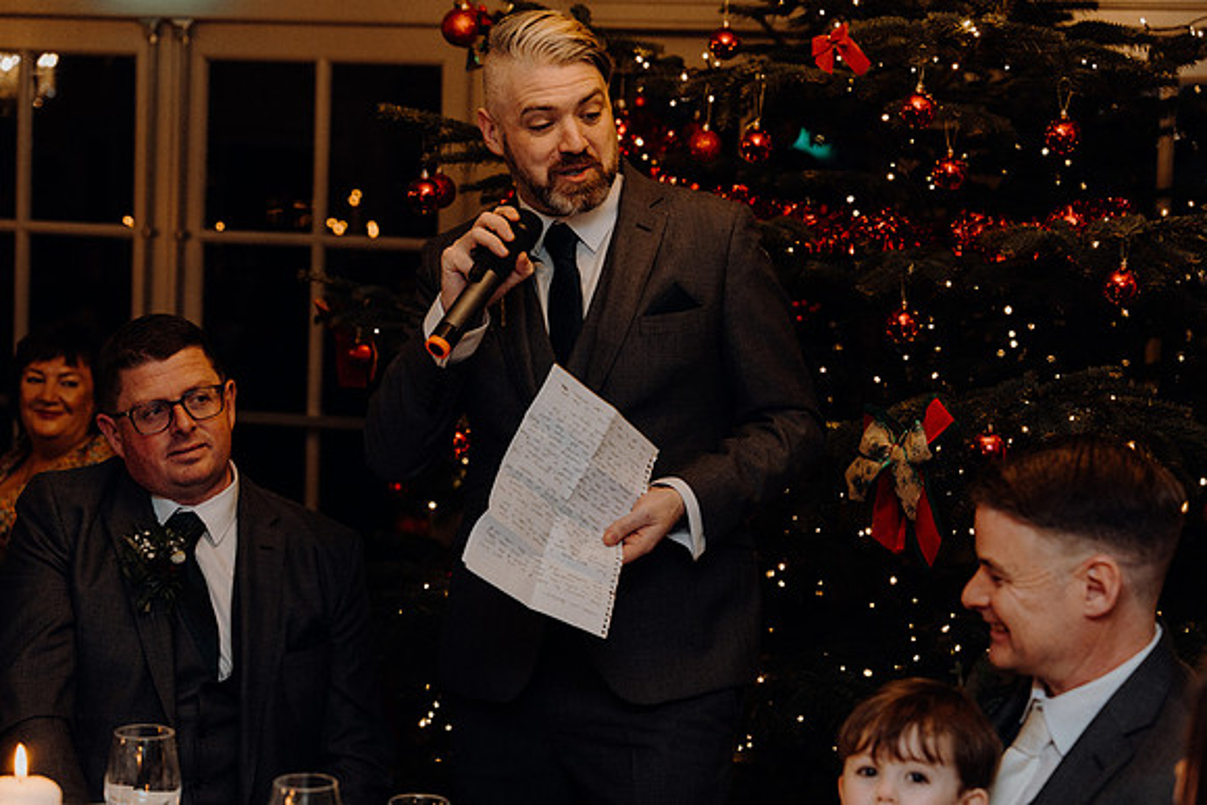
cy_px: 402
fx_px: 2347
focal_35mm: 70
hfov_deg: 28.8
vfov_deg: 19.5
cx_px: 604
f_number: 3.5
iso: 2500
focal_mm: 70
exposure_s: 1/160
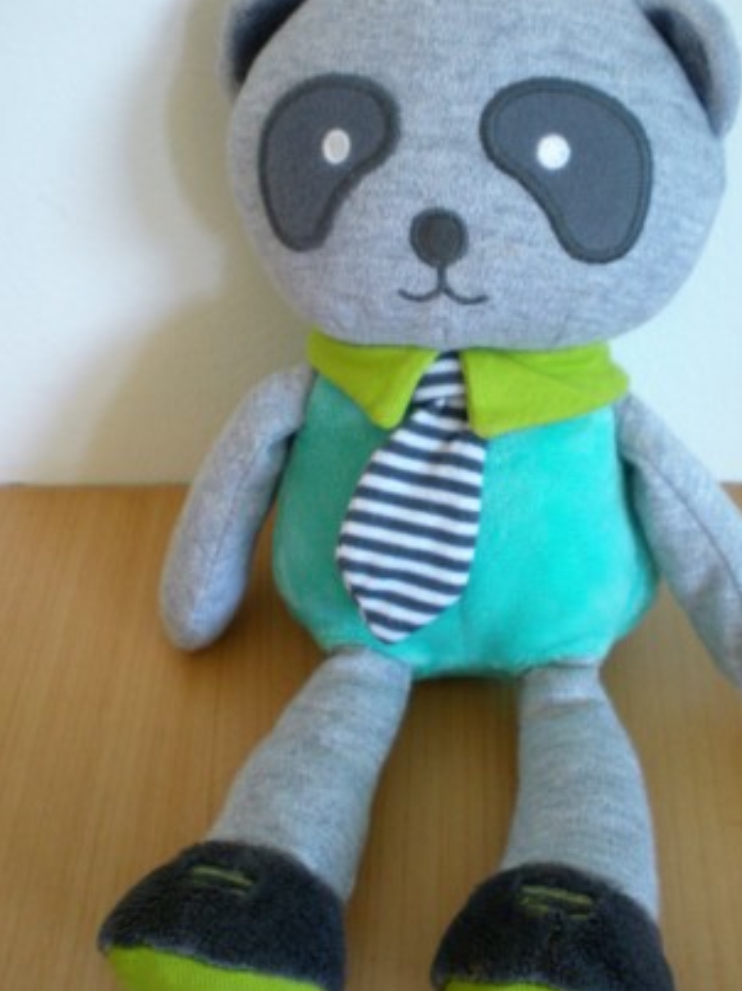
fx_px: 1401
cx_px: 437
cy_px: 502
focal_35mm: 49
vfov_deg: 38.9
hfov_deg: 29.6
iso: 200
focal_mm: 6.3
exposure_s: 1/23.5
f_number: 3.1
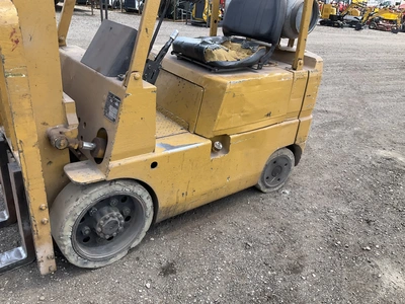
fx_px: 339
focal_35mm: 29
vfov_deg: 48.2
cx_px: 202
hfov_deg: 61.7
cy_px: 152
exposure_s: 1/442
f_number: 1.8
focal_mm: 3
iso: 25
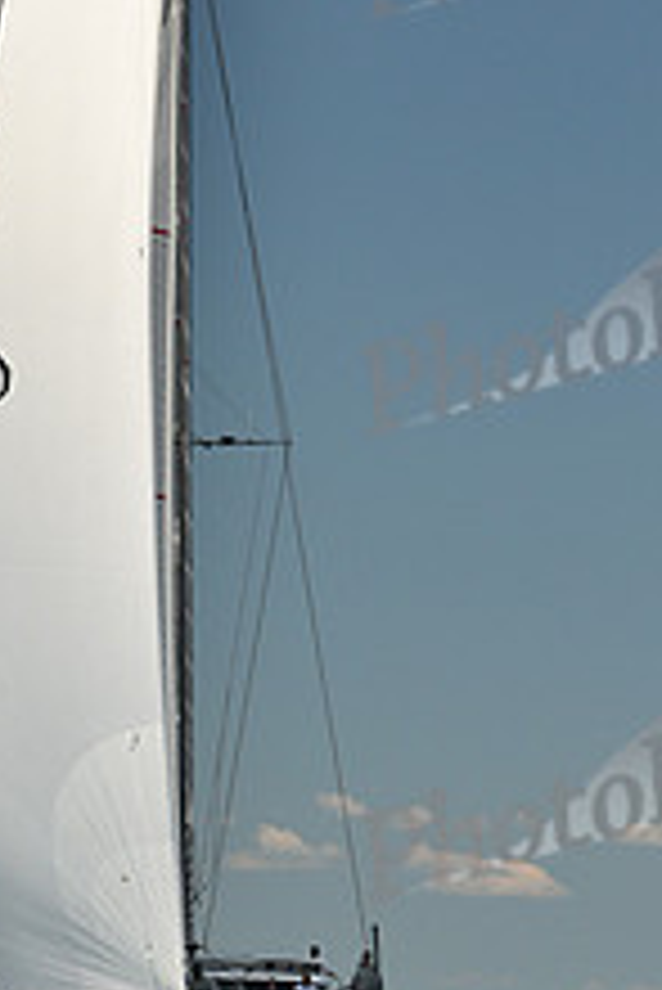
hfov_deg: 5.5
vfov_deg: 8.2
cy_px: 616
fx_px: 6884
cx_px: 128
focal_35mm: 250
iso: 320
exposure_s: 1/1250
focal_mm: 95
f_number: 5
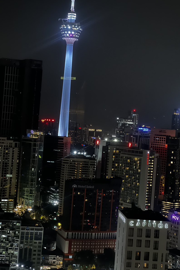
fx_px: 607
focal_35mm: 81
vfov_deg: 25.1
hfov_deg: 16.9
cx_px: 91
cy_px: 135
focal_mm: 9
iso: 1000
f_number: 2.8
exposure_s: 1/2
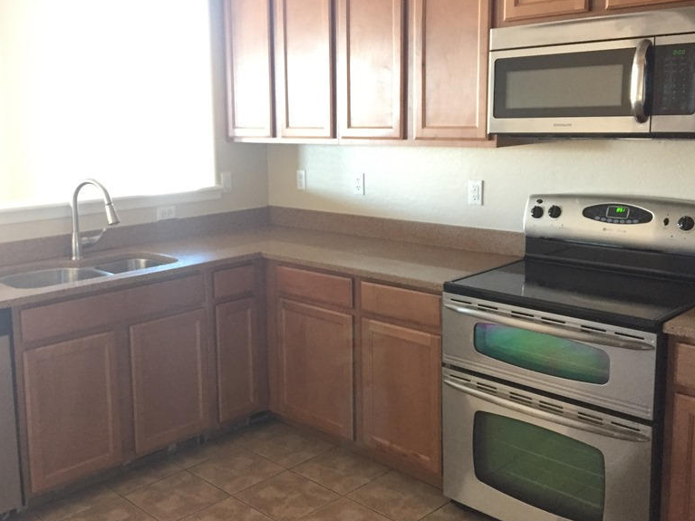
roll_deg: +1.8
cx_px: 268
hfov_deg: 49.7
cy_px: 222
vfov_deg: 38.6
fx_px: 743
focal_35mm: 37
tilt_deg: -8.0
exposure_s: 1/24
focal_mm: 4.15
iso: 250
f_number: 2.2
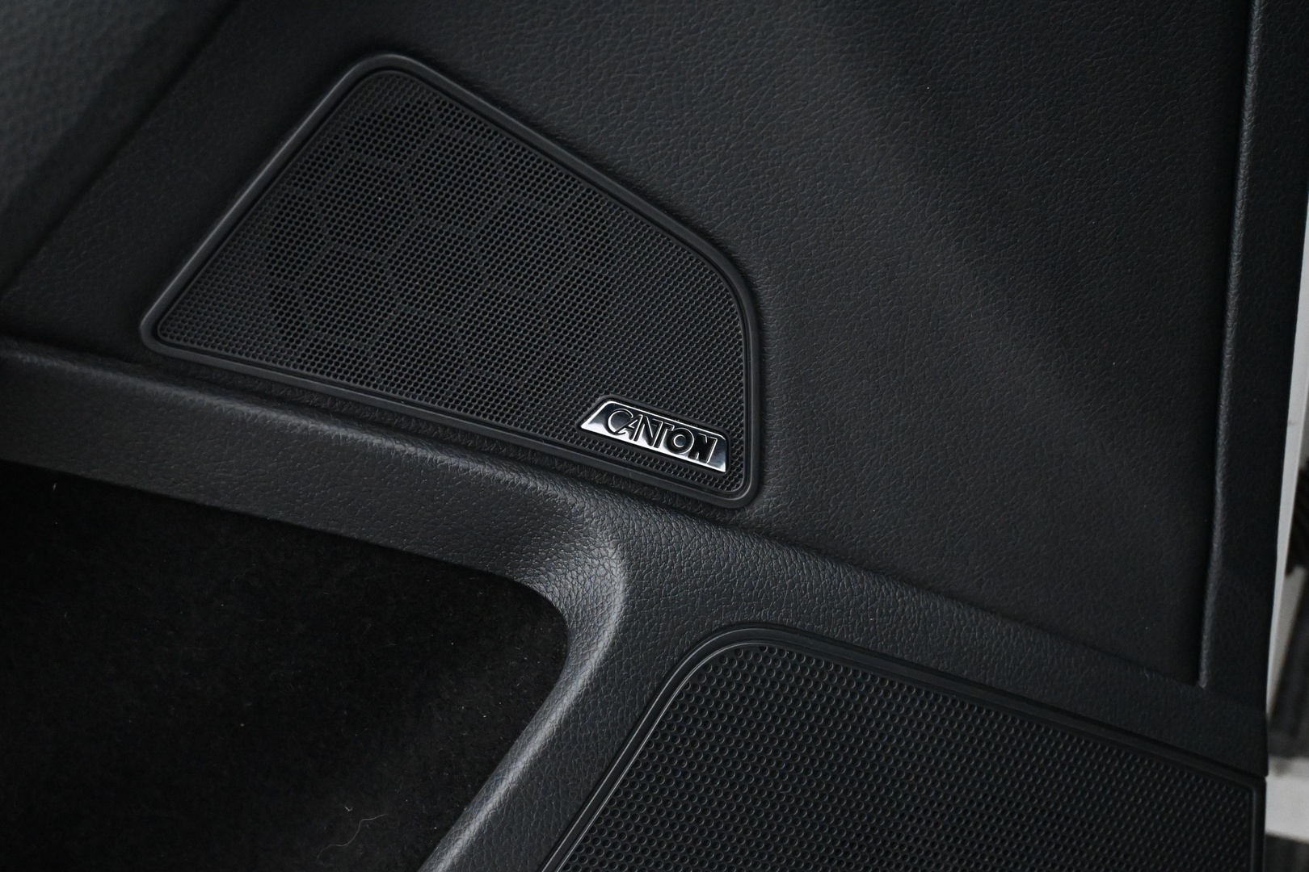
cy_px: 436
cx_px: 654
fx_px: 1800
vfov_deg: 27.3
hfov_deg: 40.0
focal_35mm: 50
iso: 7200
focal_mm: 33
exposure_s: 1/50
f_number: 5
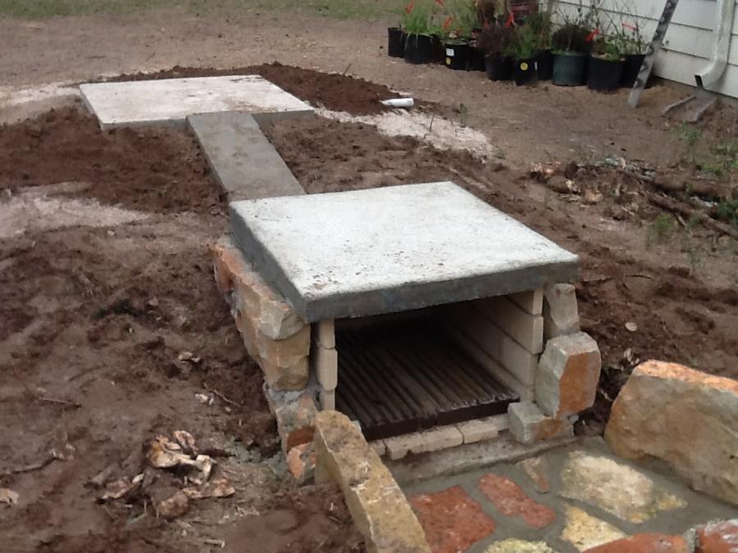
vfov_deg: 32.9
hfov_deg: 42.9
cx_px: 369
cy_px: 276
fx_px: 938
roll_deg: -0.6
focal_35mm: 44
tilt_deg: -21.9
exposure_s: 1/438
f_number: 2.4
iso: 40
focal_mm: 2.03
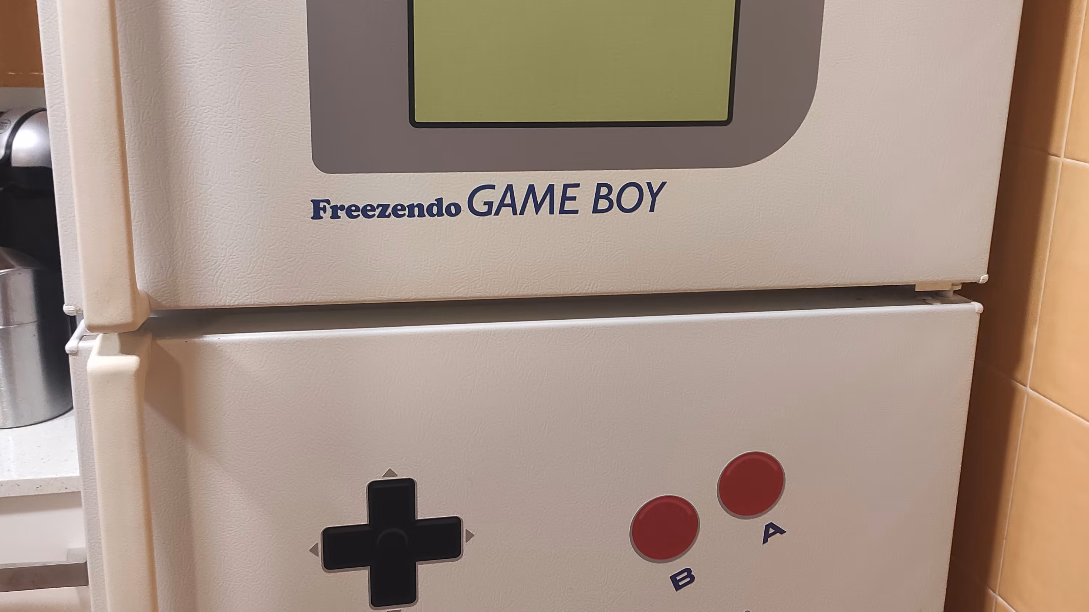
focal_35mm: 37
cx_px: 535
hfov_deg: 54.0
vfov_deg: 32.0
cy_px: 294
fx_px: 1068
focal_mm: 5.43
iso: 801
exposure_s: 1/33
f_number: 1.89
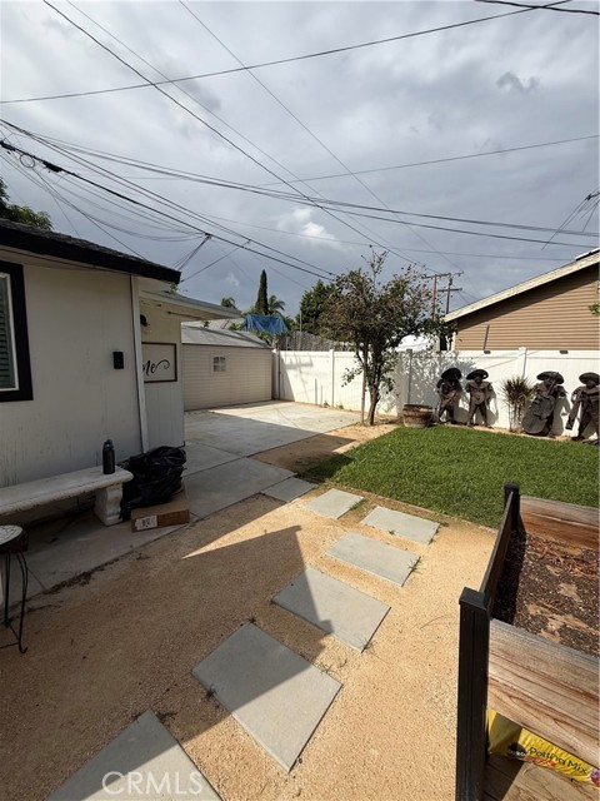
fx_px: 324
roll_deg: +0.4
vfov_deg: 102.1
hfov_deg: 85.7
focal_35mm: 14
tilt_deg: -4.2
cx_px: 300
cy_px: 400
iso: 50
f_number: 2.2
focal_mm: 2.22
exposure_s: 1/3891
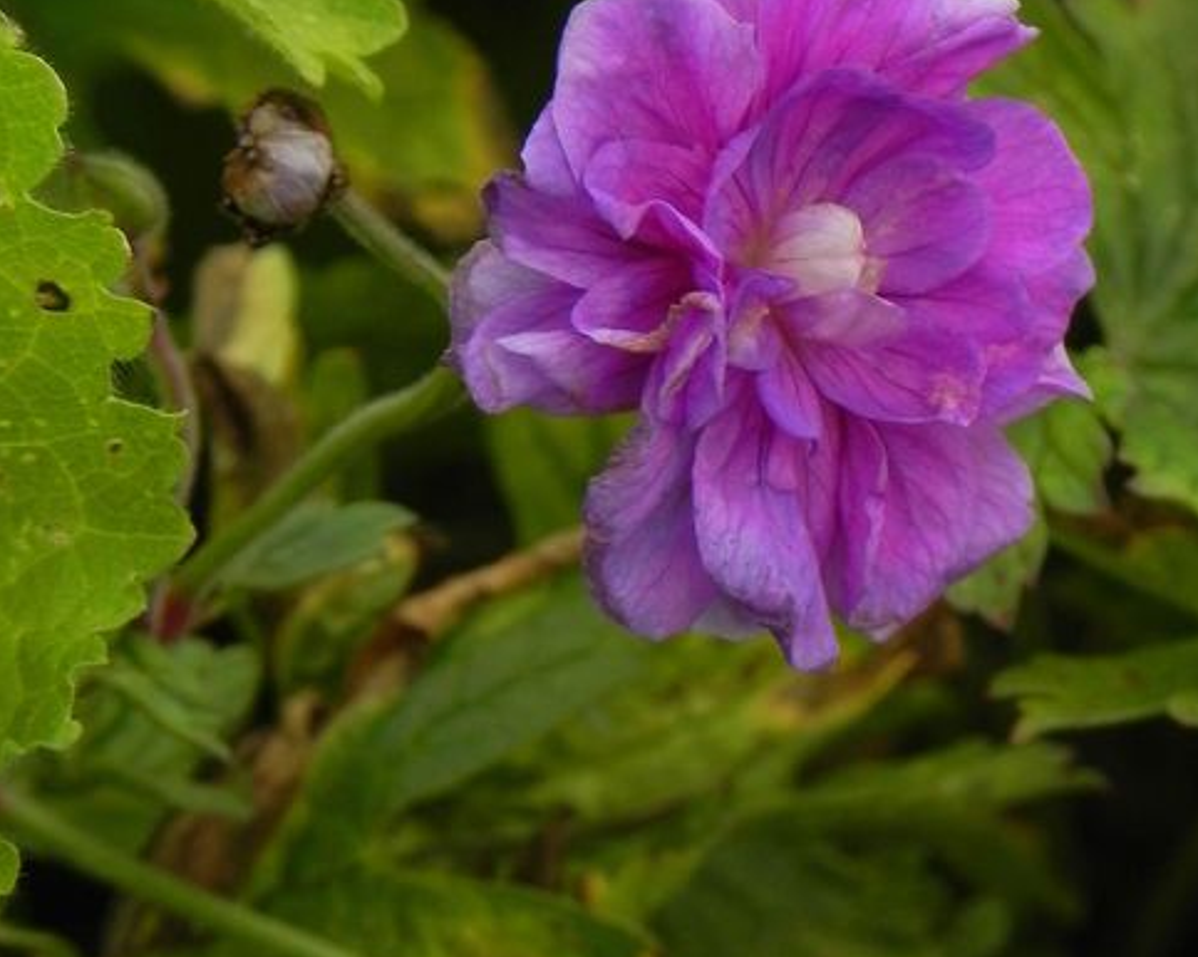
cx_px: 683
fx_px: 10562
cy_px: 426
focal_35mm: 298
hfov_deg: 6.5
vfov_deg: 5.2
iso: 160
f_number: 5
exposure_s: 1/200
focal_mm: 32.7
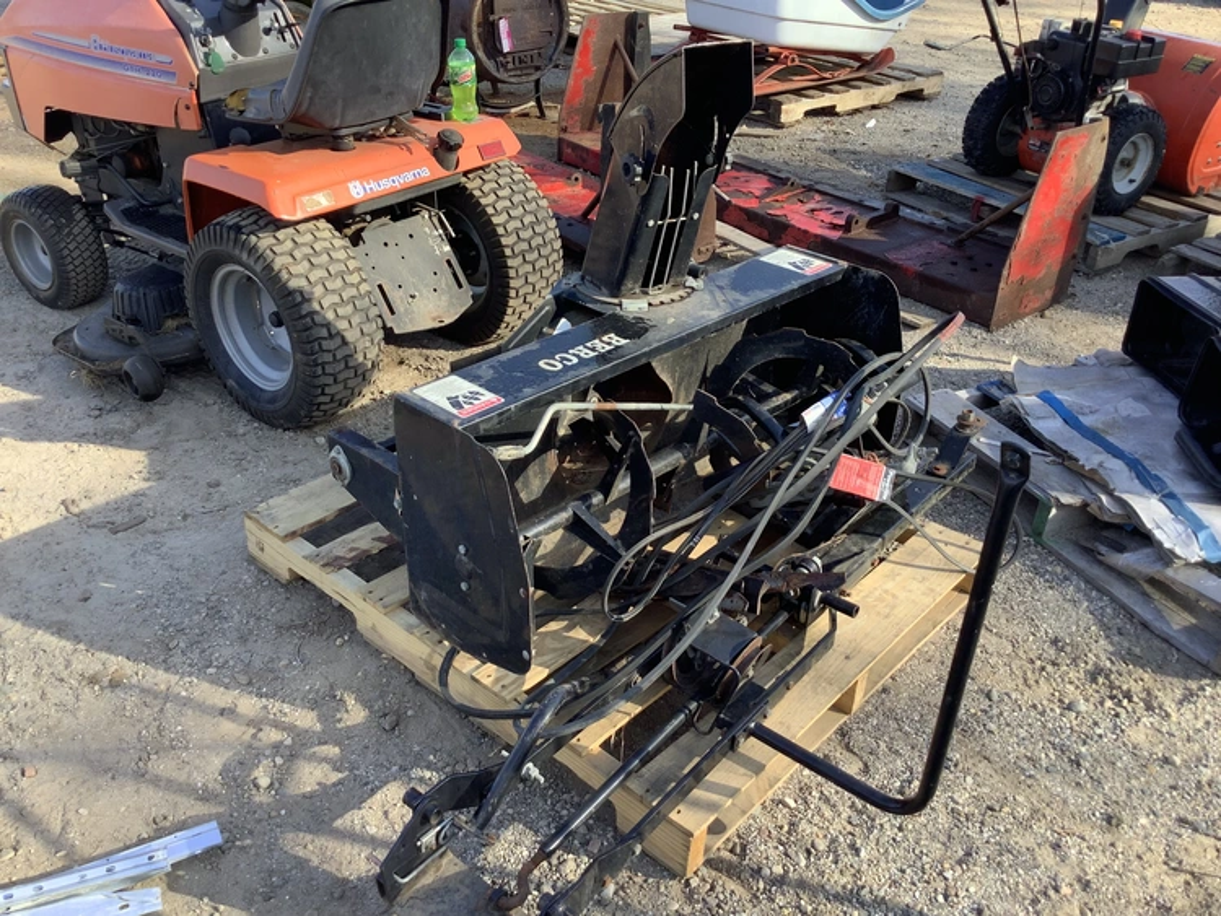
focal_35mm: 31
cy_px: 458
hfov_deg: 58.3
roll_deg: -1.4
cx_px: 610
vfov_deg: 45.5
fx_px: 1094
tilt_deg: -31.7
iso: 25
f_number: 2.4
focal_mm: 3.3
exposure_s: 1/194
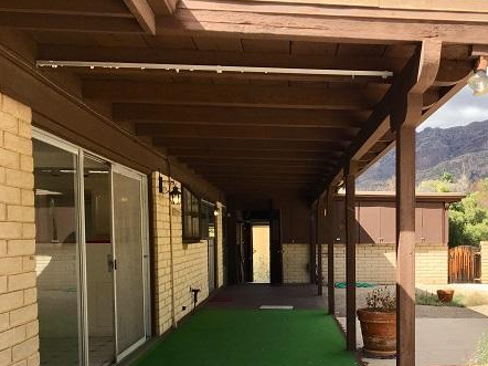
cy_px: 262
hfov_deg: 44.1
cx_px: 332
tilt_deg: -2.7
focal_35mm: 42
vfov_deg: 33.8
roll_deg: -0.3
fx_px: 592
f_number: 2.2
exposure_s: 1/999
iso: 25
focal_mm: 4.15
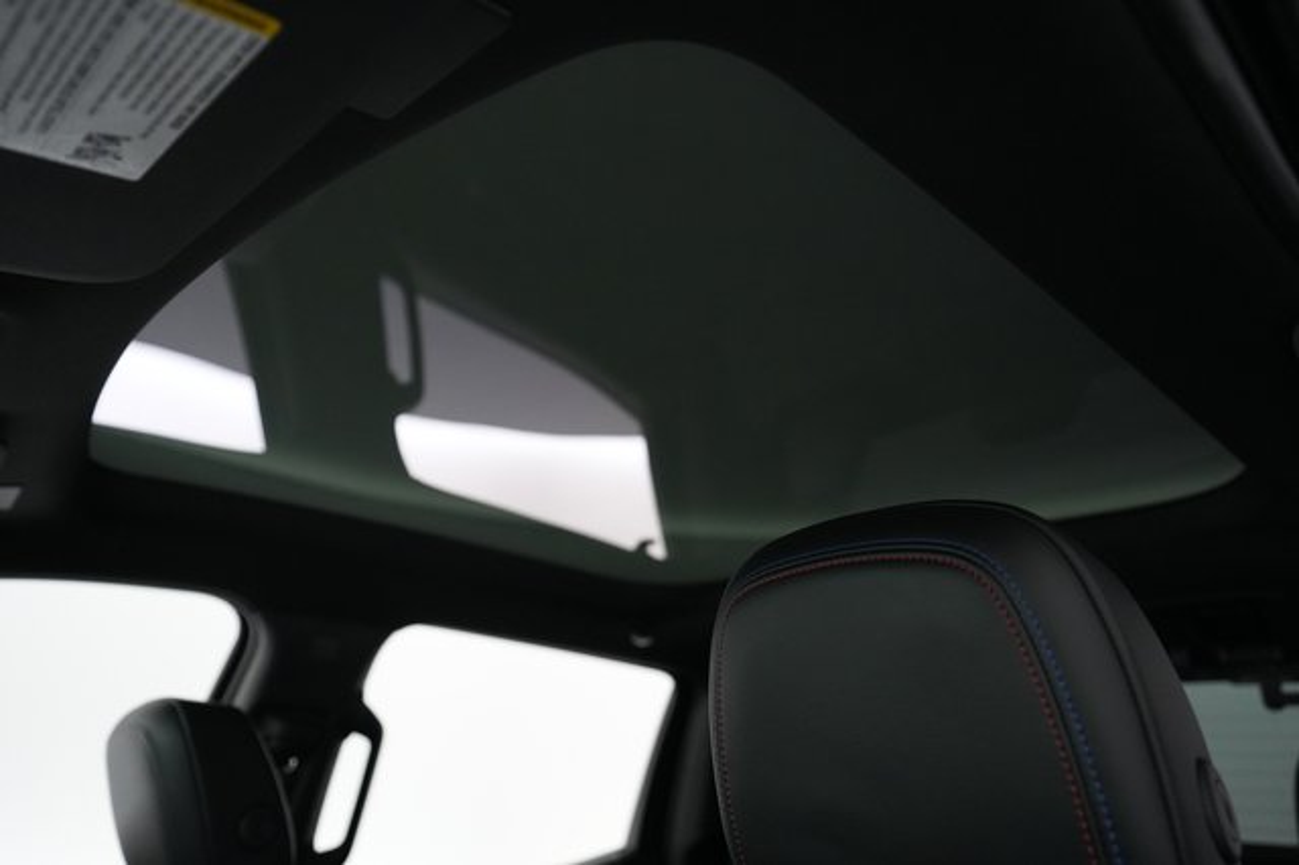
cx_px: 650
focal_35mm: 24
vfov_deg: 53.1
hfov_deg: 73.8
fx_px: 866
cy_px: 432
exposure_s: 1/160
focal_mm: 24
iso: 4000
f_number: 2.8
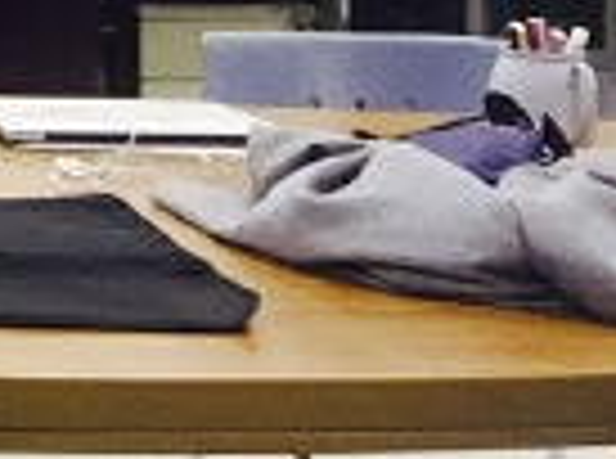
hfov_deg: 14.0
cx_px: -573
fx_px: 2148
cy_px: -436
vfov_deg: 11.1
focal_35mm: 121
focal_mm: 2.65
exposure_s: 1/30
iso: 64
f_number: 2.2
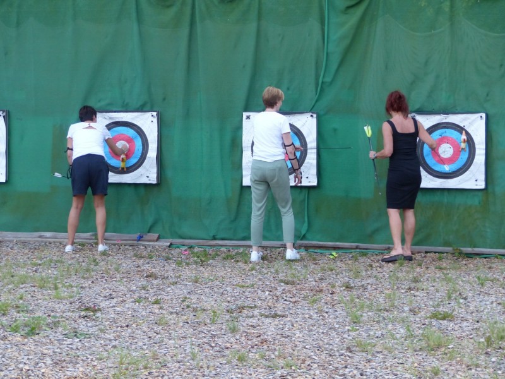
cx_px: 252
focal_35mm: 99
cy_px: 190
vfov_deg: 14.9
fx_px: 1444
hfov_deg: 19.8
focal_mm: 17.8
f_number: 2.8
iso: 320
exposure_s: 1/125
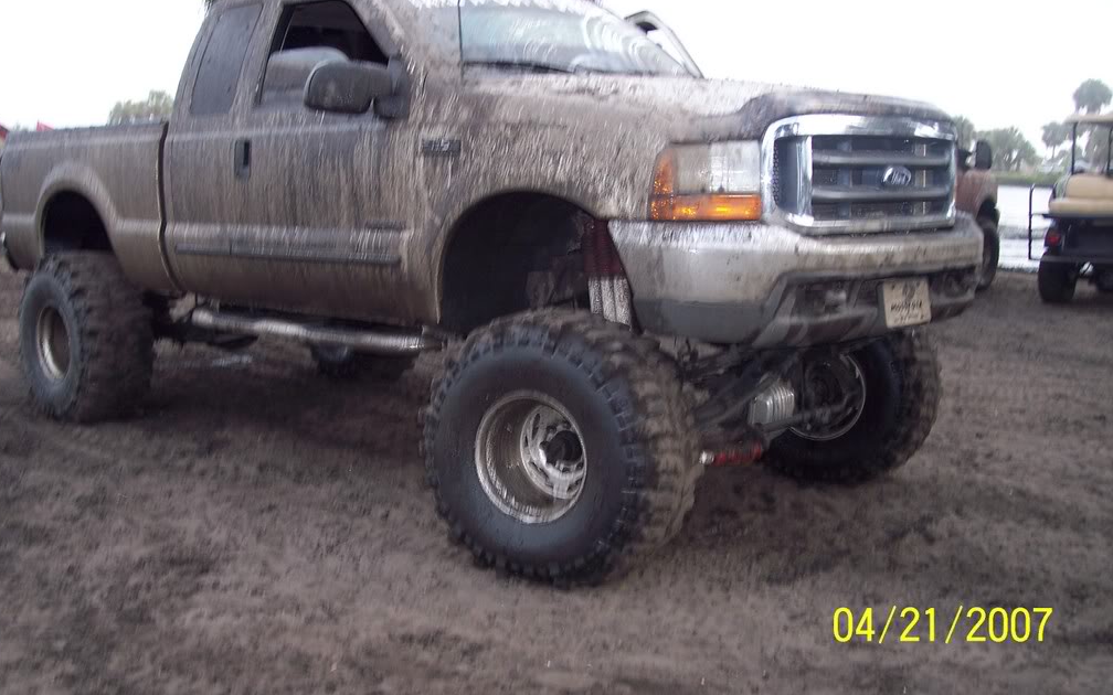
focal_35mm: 42
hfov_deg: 47.2
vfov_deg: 30.5
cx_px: 549
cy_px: 308
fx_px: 1274
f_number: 3.4
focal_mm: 8
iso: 100
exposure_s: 1/60
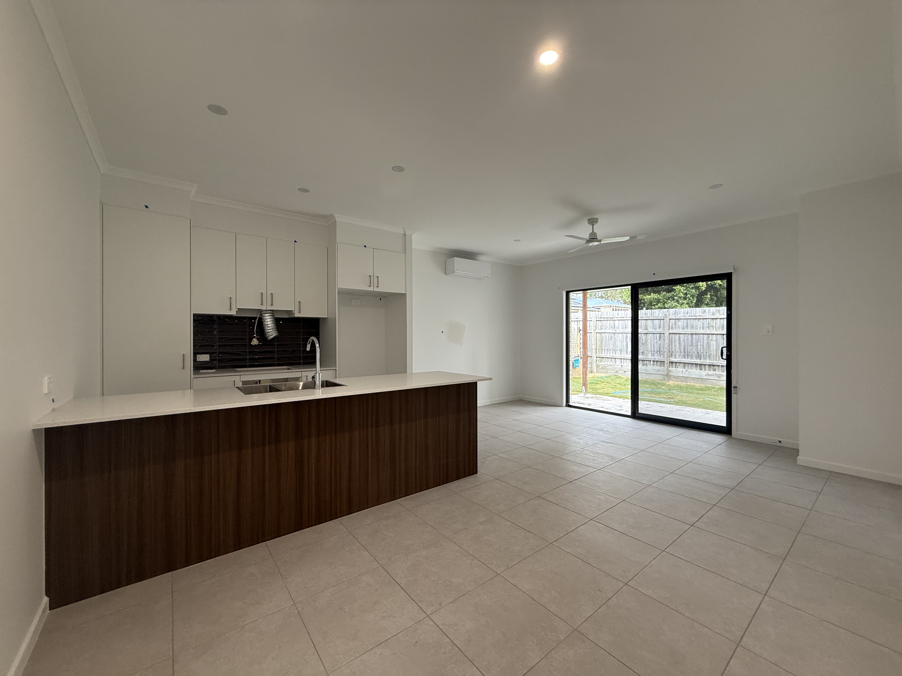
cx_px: 451
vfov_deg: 85.7
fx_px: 365
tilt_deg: -0.3
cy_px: 338
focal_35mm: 14
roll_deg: -0.4
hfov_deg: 102.1
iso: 125
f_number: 2.2
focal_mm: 2.22
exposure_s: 1/100
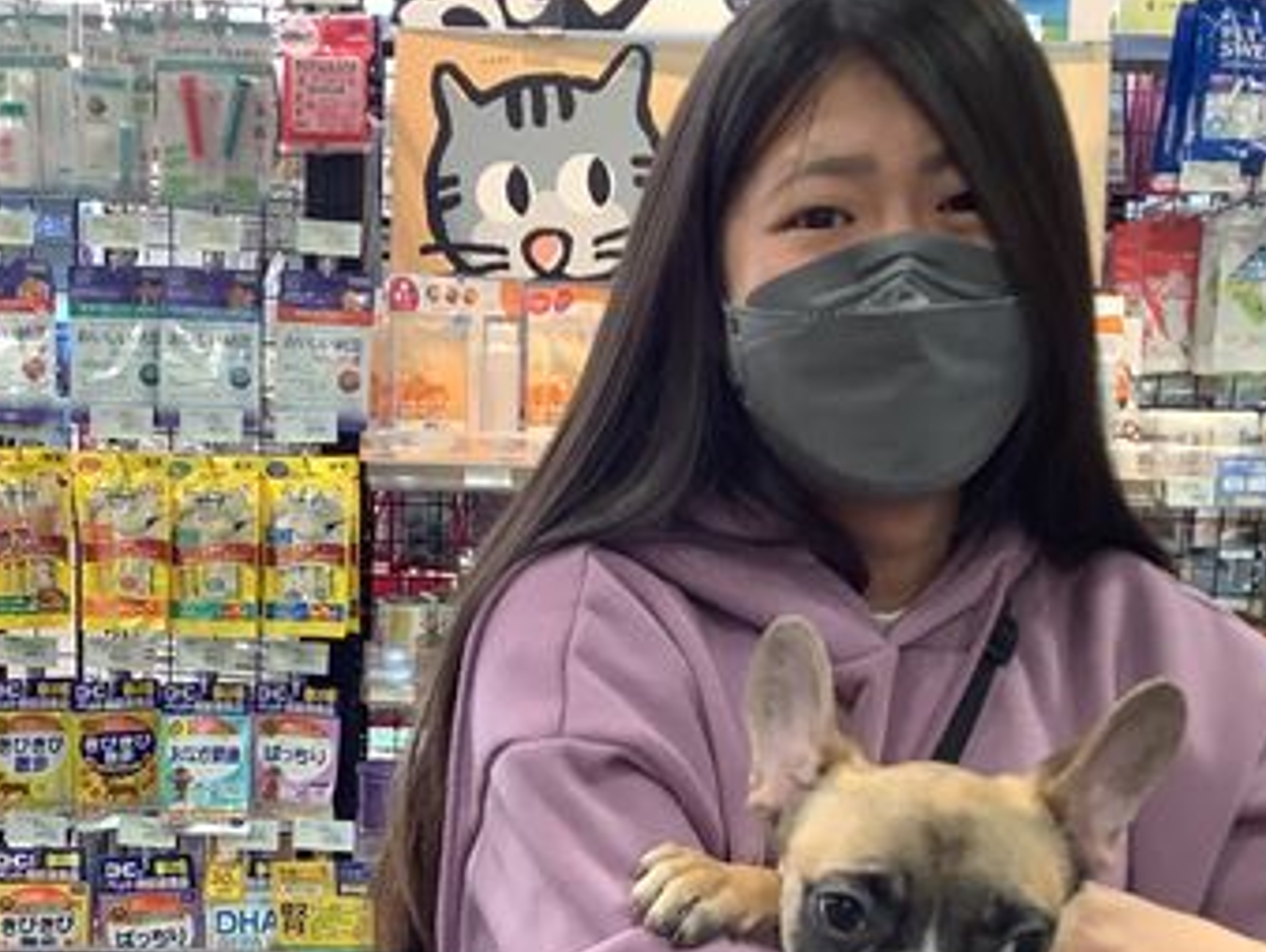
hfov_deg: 34.5
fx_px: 2013
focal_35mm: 55
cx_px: 405
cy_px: 705
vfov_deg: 26.3
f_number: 2.4
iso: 100
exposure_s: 1/50
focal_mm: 3.3
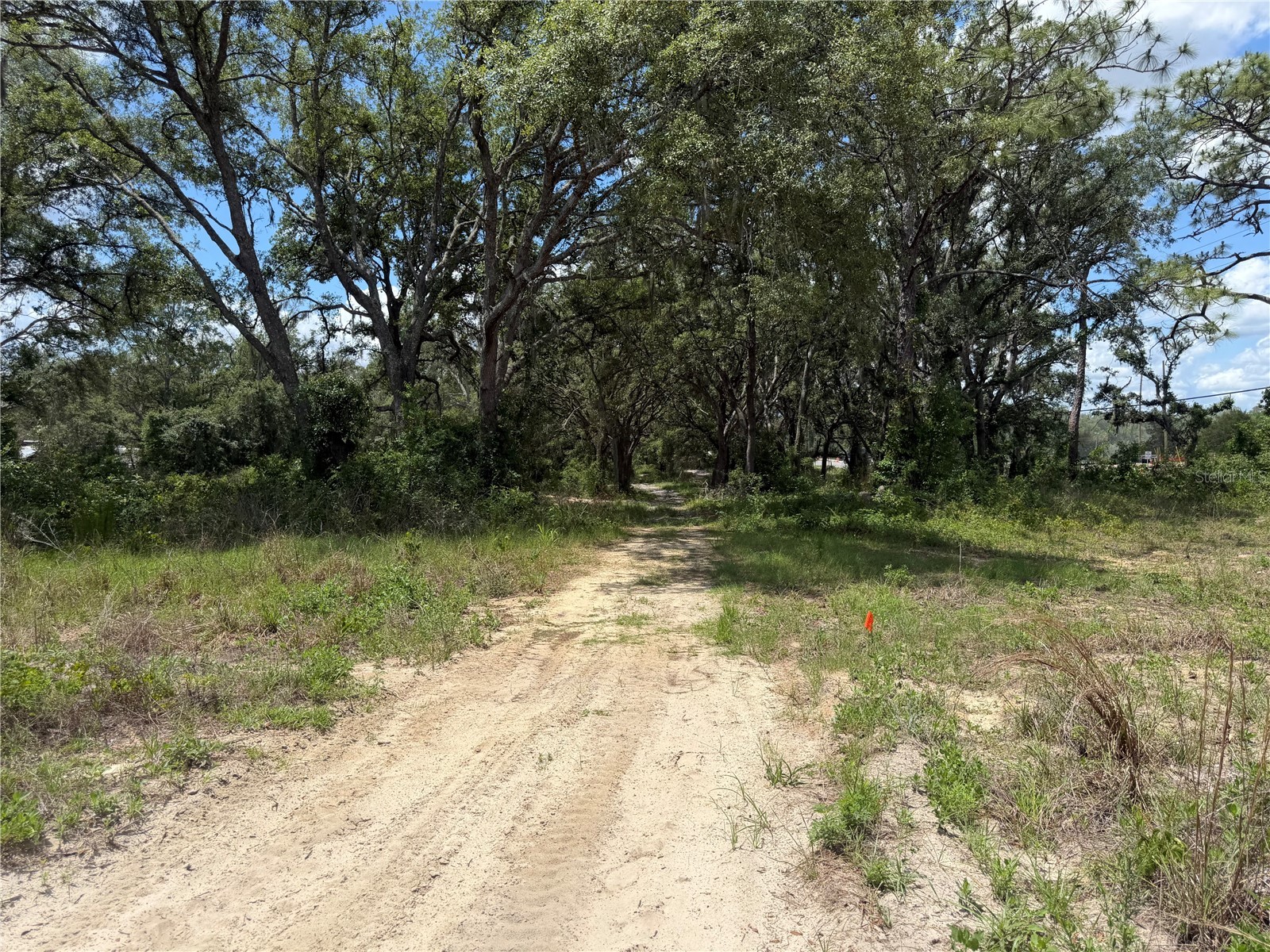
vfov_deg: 56.8
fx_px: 881
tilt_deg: -1.3
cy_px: 476
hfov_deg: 71.6
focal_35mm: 24
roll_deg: +0.5
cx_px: 635
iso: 80
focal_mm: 6.76
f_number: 1.78
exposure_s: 1/4975
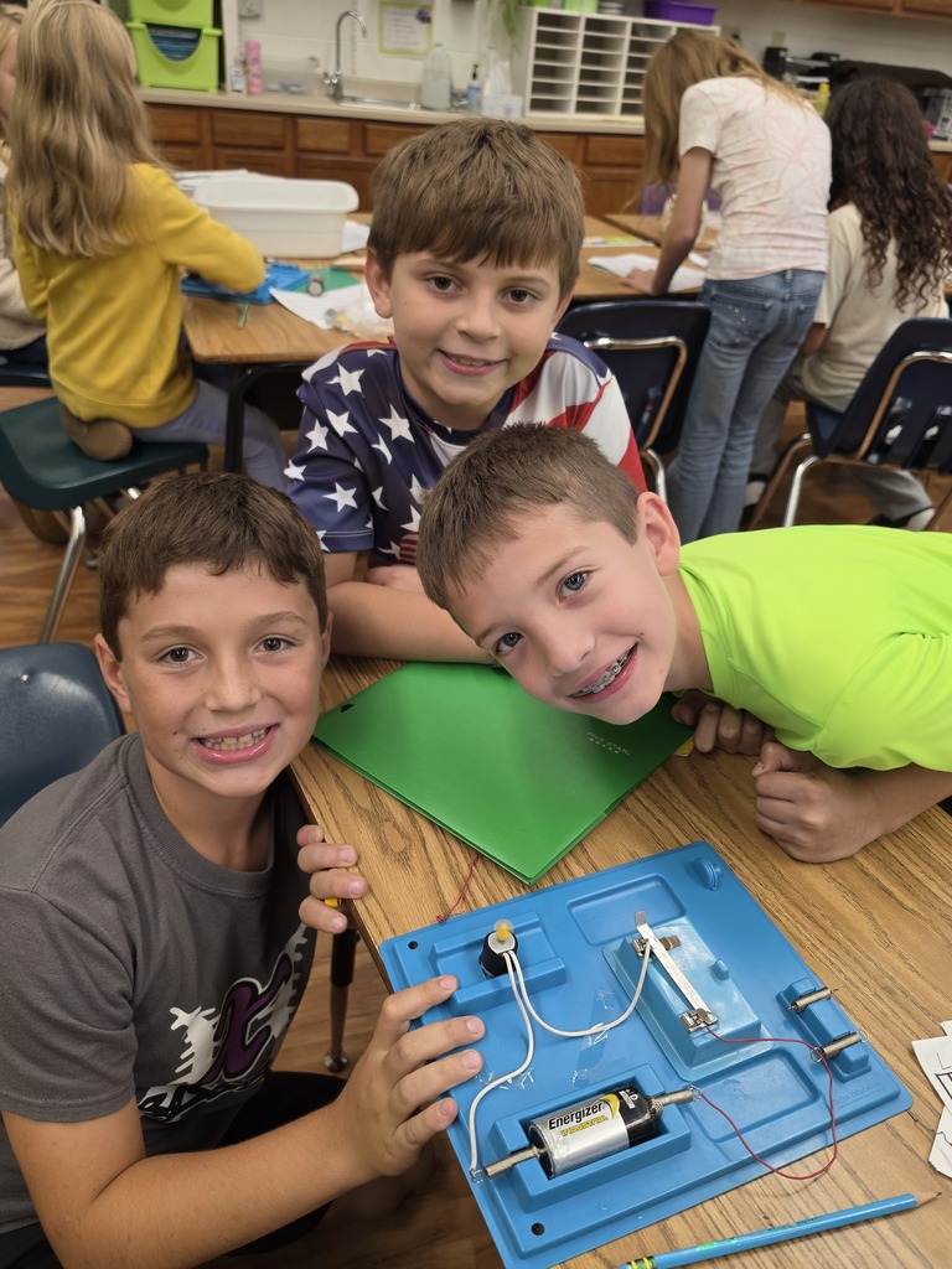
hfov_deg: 58.9
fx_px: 843
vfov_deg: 73.9
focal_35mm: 23
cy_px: 634
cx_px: 476
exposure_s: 1/120
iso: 100
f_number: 1.4
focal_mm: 6.5
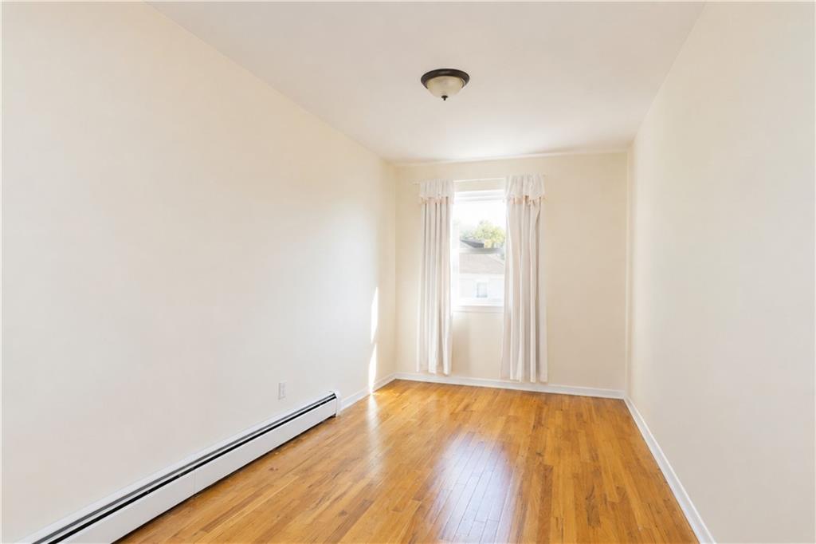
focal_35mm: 15
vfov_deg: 77.3
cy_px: 272
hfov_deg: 100.4
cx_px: 408
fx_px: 340
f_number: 10
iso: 1600
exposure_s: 1/80
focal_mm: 10
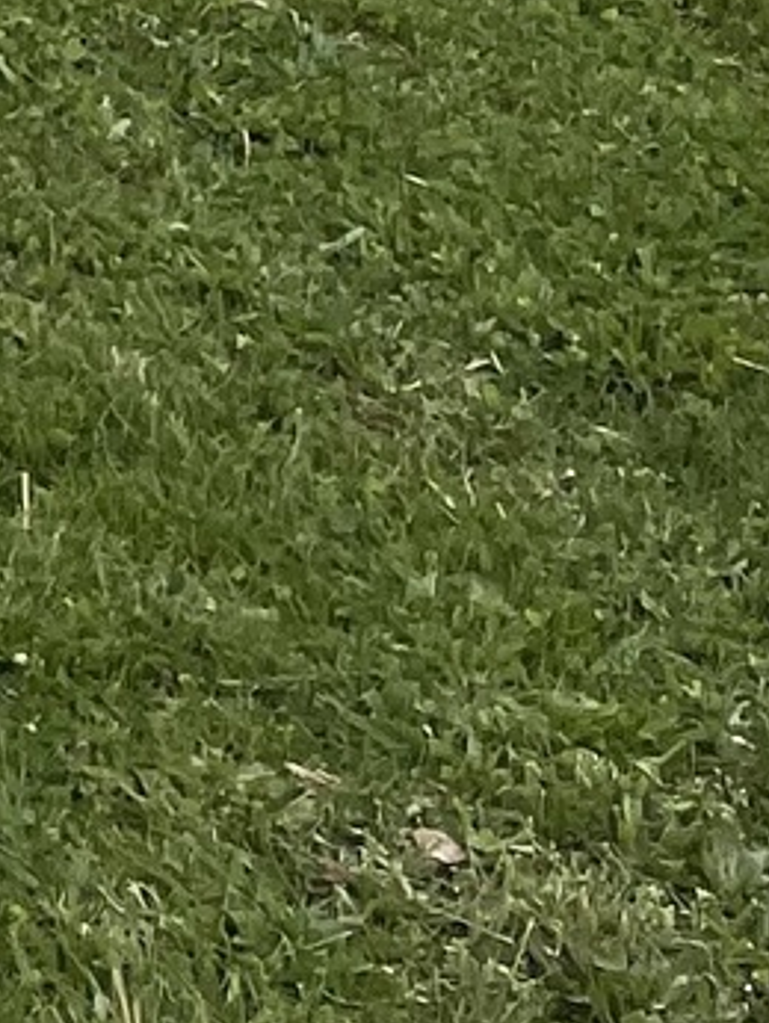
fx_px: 5118
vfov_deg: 9.0
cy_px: -2138
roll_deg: -1.5
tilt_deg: +4.7
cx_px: -1349
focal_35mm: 173
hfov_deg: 7.7
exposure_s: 1/7407
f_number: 1.6
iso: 32
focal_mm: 5.1
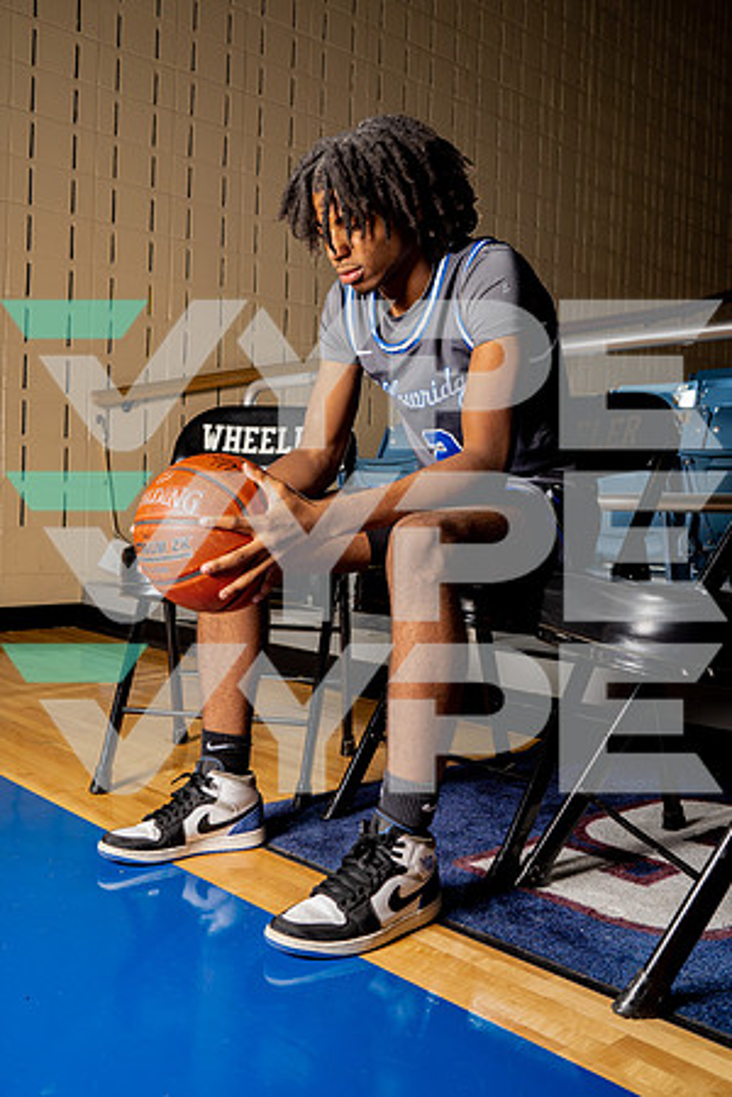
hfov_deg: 37.9
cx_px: 366
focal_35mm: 35
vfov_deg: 54.4
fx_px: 1067
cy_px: 548
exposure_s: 1/250
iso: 320
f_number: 6.3
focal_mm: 35
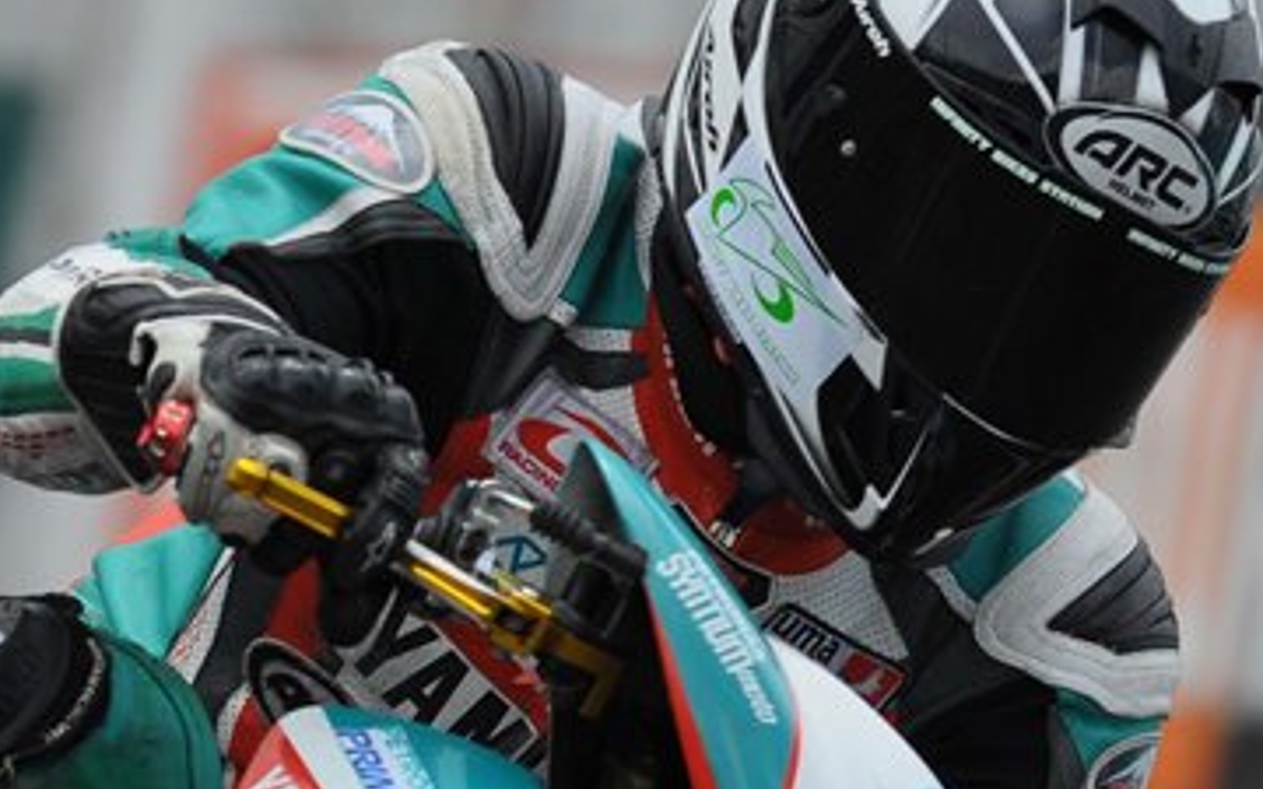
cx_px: 349
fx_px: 39790
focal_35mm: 1156
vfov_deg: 1.1
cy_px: 978
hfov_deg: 1.8
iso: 400
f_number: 8
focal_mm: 400
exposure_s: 1/1000
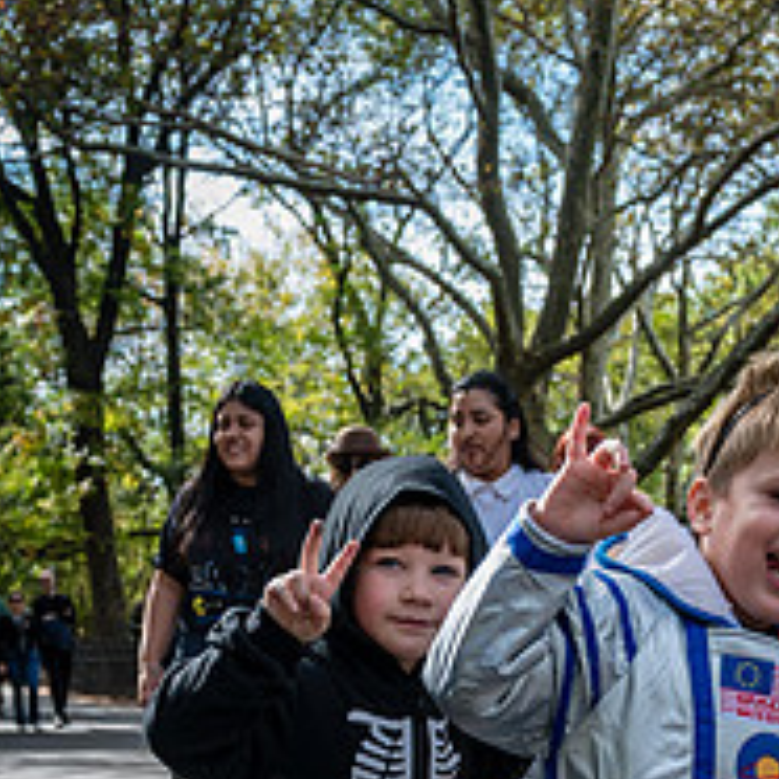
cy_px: 934
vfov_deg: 21.7
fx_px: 1884
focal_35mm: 74
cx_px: 591
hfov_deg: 23.1
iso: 1000
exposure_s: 1/1250
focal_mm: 24
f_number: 5
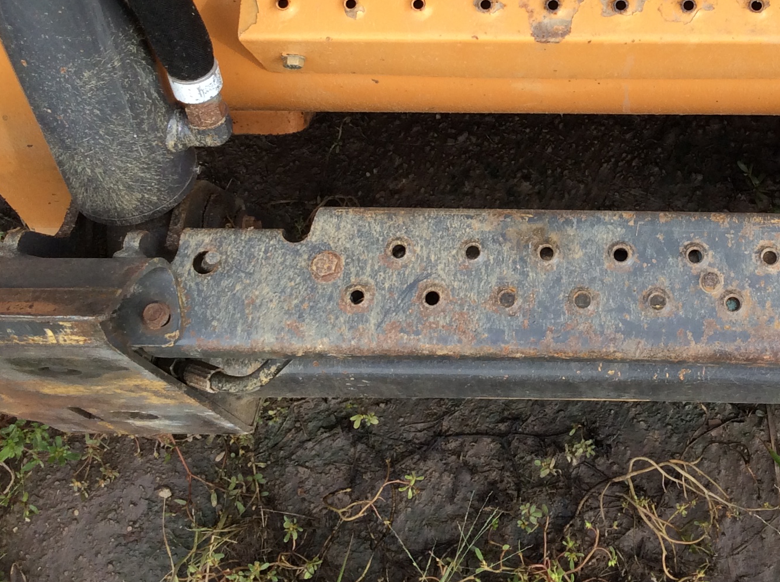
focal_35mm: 62
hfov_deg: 30.6
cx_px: 602
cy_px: 49
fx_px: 1395
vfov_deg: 22.9
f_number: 2.4
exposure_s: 1/325
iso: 32
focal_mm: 3.3
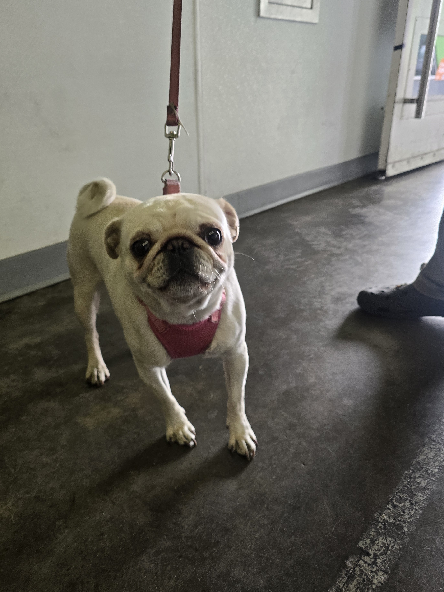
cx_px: 228
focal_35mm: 25
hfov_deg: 54.9
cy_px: 274
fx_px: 428
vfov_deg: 69.3
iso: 160
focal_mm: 6.3
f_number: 1.7
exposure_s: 1/120
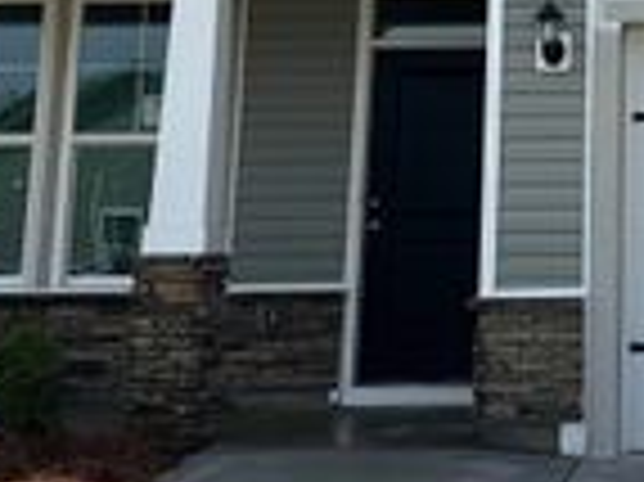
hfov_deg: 22.1
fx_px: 1561
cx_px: 698
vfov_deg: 16.9
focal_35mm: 84
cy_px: -70
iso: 80
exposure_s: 1/4348
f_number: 1.78
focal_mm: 6.86
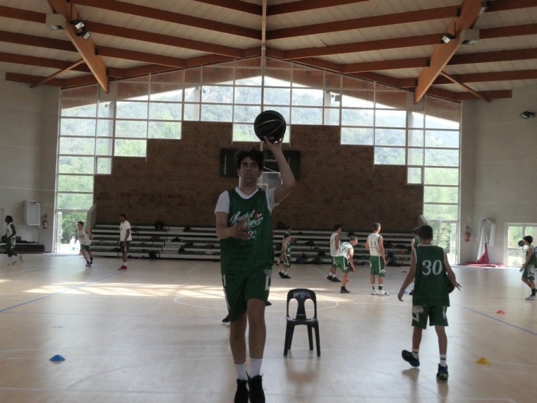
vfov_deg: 34.3
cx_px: 268
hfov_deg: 44.8
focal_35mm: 42
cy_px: 202
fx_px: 652
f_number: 4
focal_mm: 14.2
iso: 3200
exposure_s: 1/2500
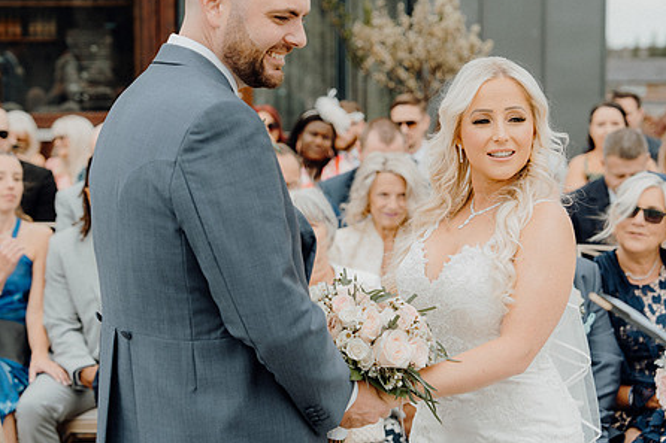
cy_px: 184
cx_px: 336
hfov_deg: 24.8
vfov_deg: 16.6
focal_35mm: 82
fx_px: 1516
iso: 125
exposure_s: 1/500
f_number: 3.5
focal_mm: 63
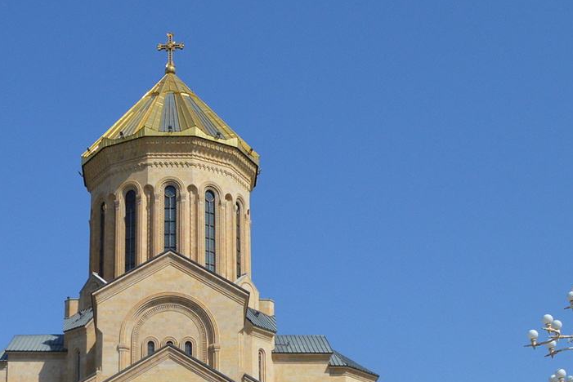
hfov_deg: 26.0
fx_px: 1226
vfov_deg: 17.2
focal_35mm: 77
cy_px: 406
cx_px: 142
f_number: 7.1
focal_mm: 20
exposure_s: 1/2000
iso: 400
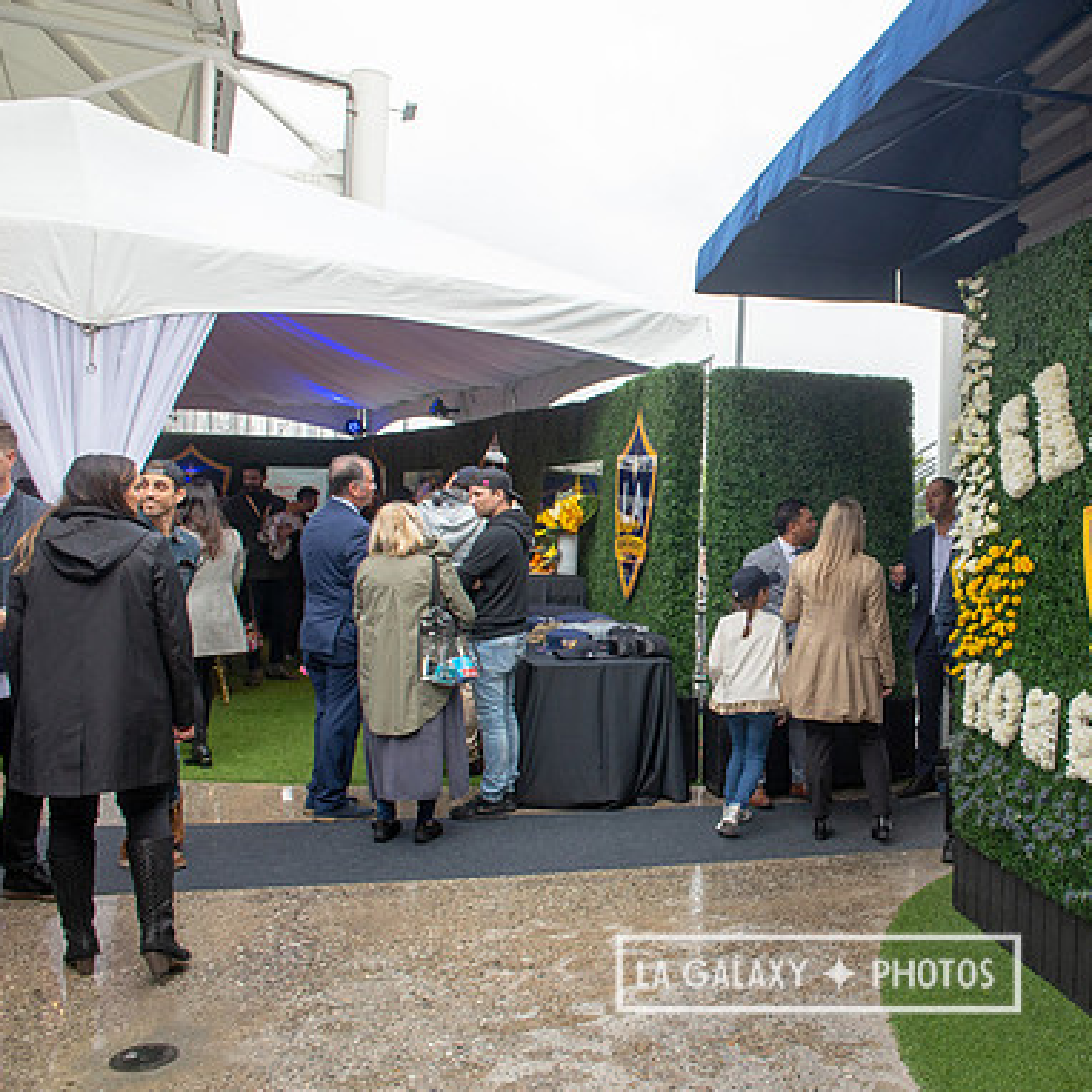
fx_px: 1106
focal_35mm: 31
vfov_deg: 52.5
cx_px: 818
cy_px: 545
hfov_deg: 50.4
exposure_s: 1/200
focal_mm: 24
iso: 500
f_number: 7.1
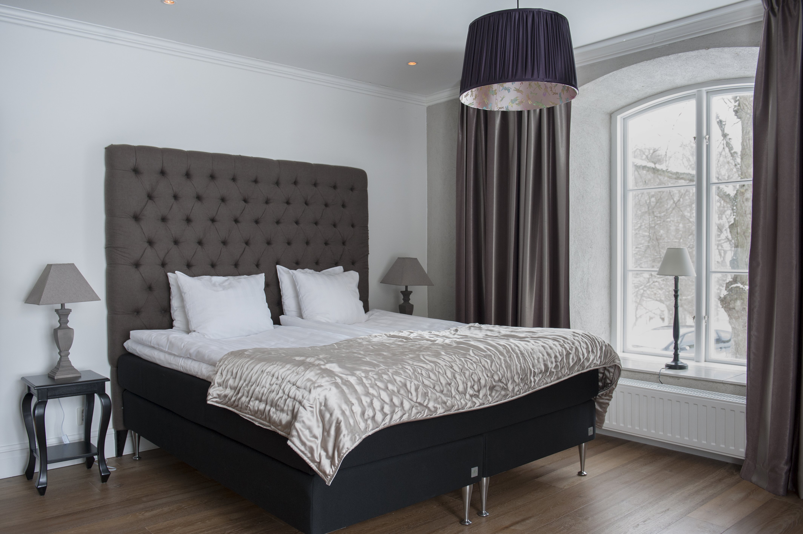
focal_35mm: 29
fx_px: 646
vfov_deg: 44.9
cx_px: 402
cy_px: 267
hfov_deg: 63.7
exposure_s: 1/20
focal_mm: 29
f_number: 4
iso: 800
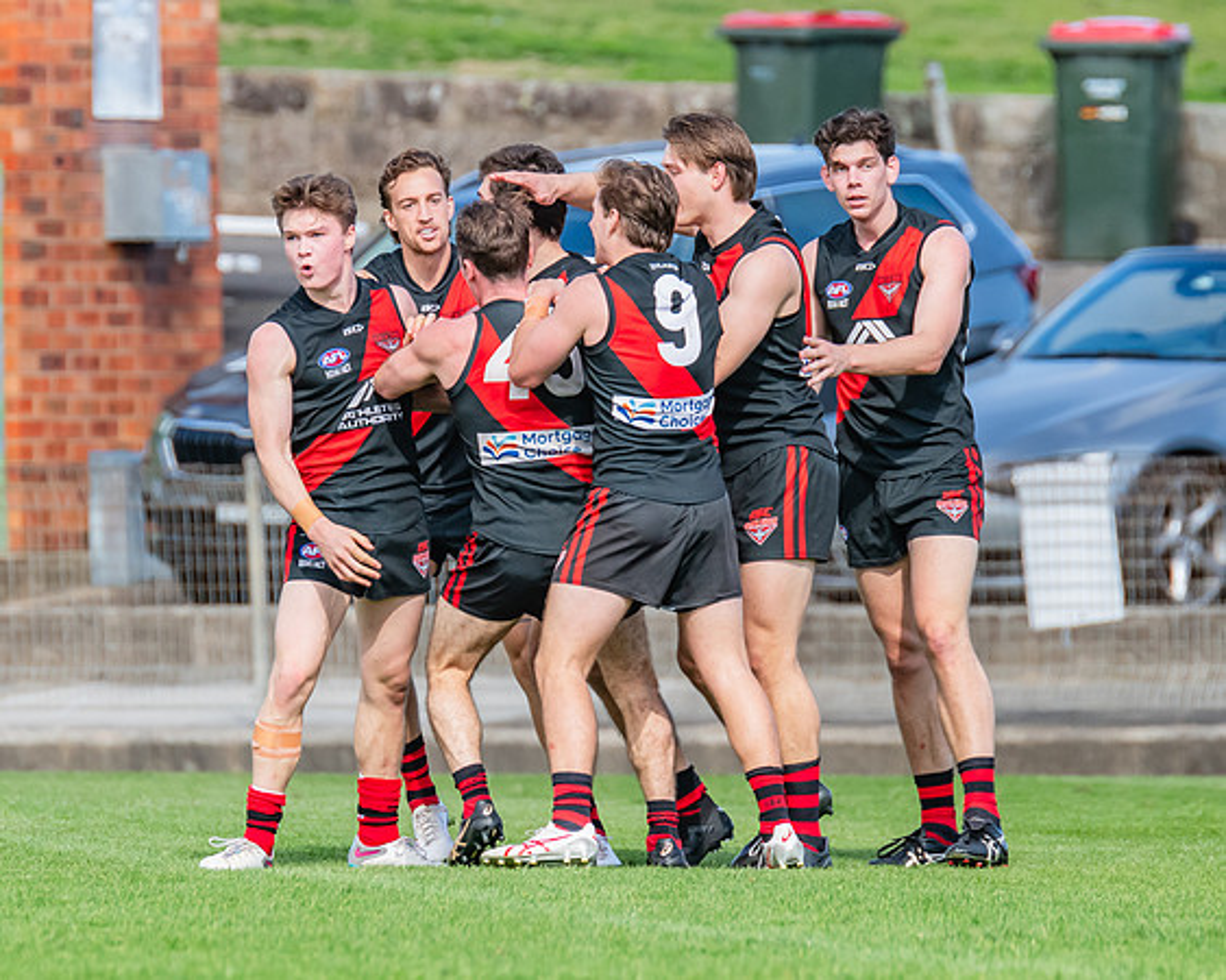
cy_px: 321
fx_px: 28680
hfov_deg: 2.4
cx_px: 451
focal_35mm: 791
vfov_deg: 2.0
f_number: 6.3
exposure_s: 1/1600
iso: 800
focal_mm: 420
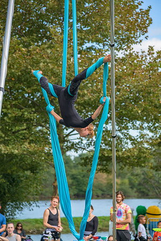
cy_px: 120
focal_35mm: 120
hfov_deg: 11.4
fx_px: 805
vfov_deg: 17.1
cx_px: 80
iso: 250
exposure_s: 1/500
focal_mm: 120
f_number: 4
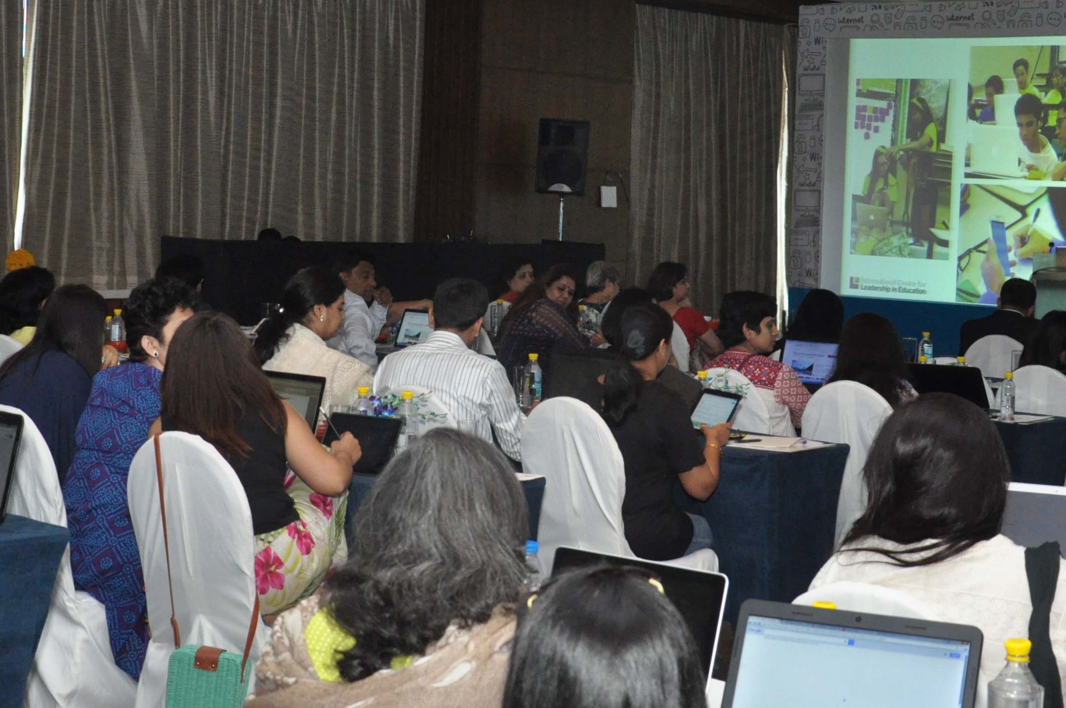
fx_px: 1981
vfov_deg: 20.2
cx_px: 491
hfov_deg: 30.1
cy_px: 306
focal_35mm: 67
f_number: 5
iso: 1250
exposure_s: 1/125
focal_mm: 24
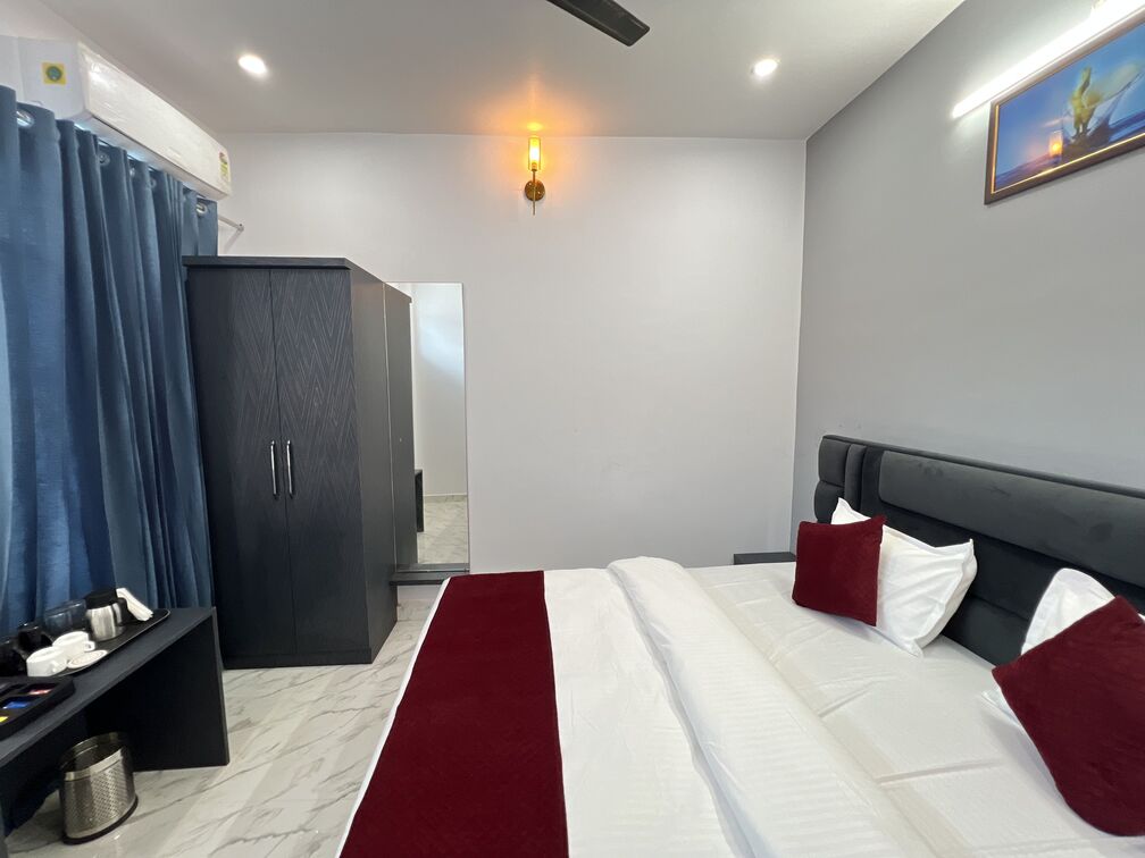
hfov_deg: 106.2
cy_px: 429
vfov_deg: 89.9
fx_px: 430
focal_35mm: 13
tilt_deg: -6.1
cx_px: 572
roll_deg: +0.2
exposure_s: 1/25
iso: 100
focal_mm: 1.57
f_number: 1.8
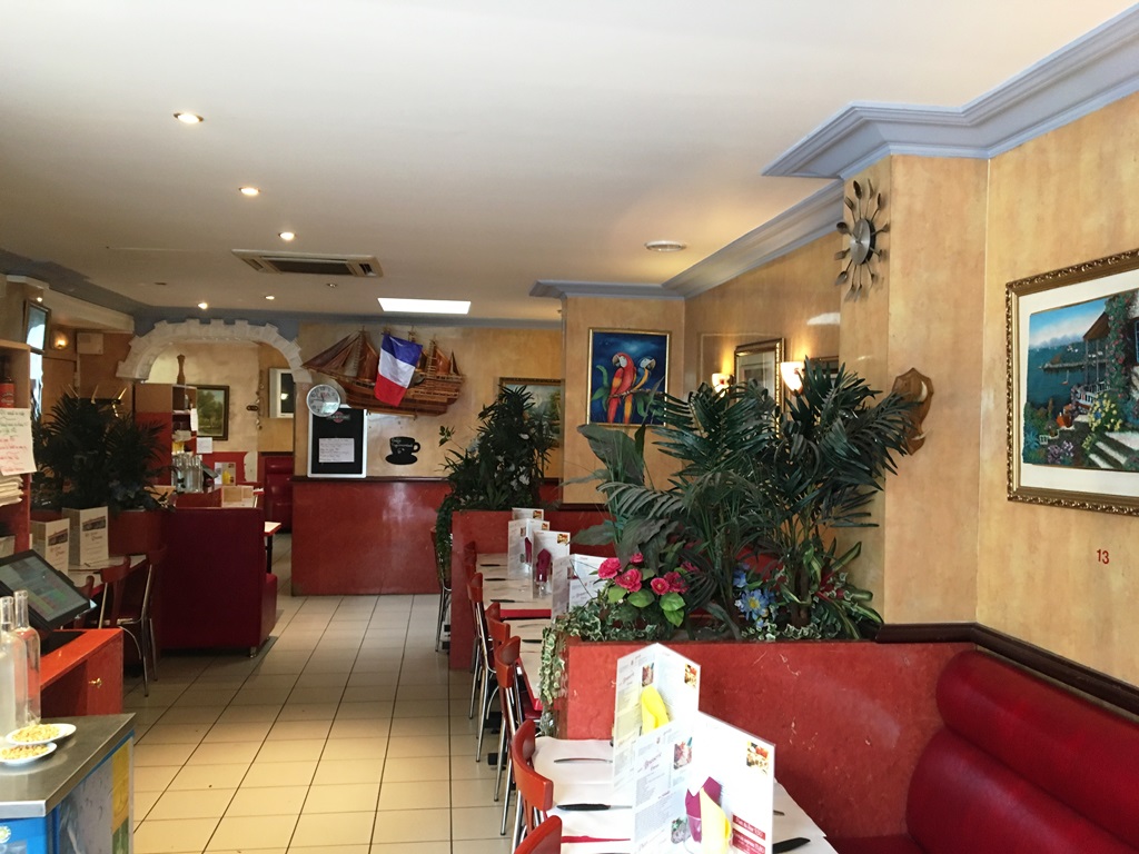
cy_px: 427
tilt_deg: -0.7
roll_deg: -2.3
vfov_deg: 48.2
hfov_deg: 61.7
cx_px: 570
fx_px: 954
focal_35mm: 29
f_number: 2.2
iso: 160
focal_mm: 4.15
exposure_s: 1/33
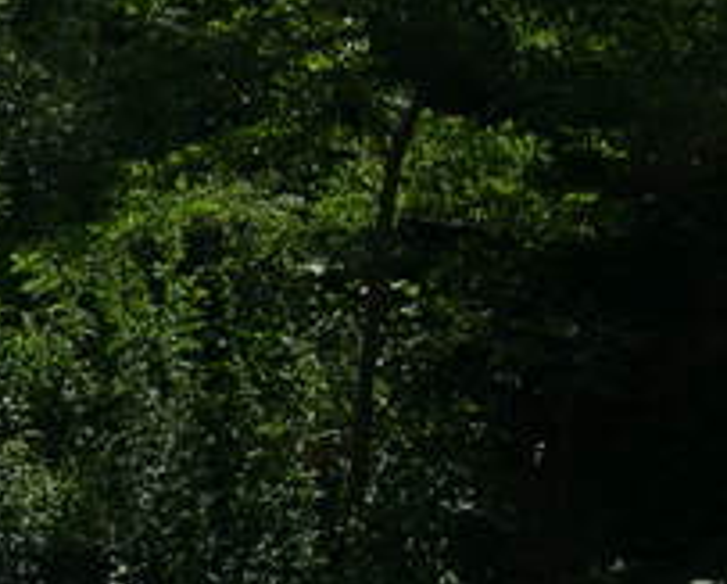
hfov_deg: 8.6
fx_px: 4719
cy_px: 924
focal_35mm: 219
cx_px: -458
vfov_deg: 7.0
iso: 100
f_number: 9.2
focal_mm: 12.2
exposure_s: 1/179
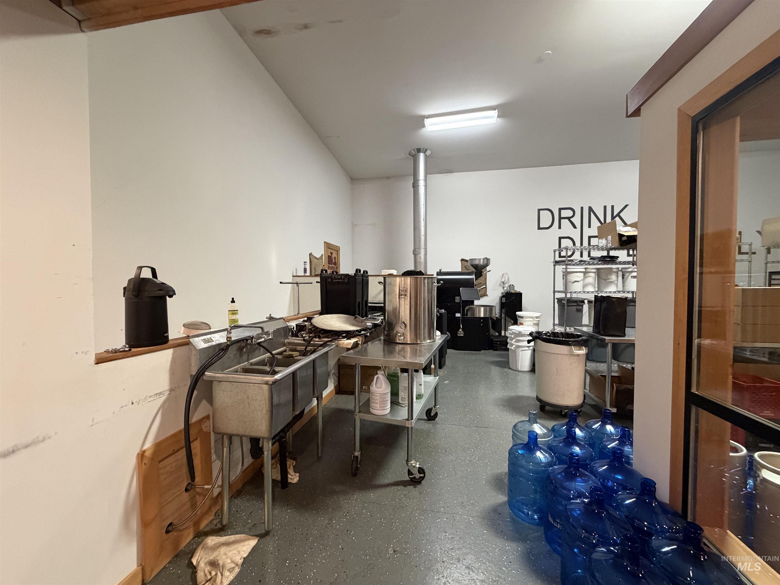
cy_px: 292
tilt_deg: -2.6
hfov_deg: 102.1
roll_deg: +0.0
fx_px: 315
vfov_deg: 85.7
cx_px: 390
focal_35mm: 14
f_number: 2.2
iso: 500
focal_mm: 2.22
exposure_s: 1/60
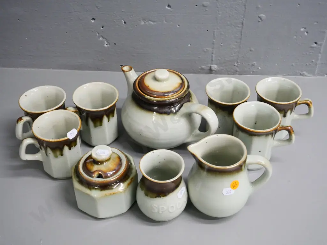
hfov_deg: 42.9
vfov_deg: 32.9
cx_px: 164
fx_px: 416
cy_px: 122
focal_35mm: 44
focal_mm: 22
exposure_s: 1/160
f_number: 5
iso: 3200
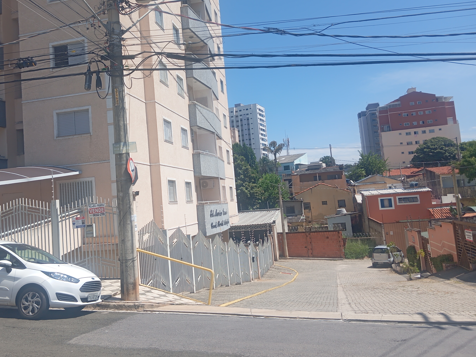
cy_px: 150
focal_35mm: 34
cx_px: 197
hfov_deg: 53.7
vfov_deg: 41.7
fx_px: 468
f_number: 1.8
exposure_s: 1/773
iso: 109
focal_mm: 4.22
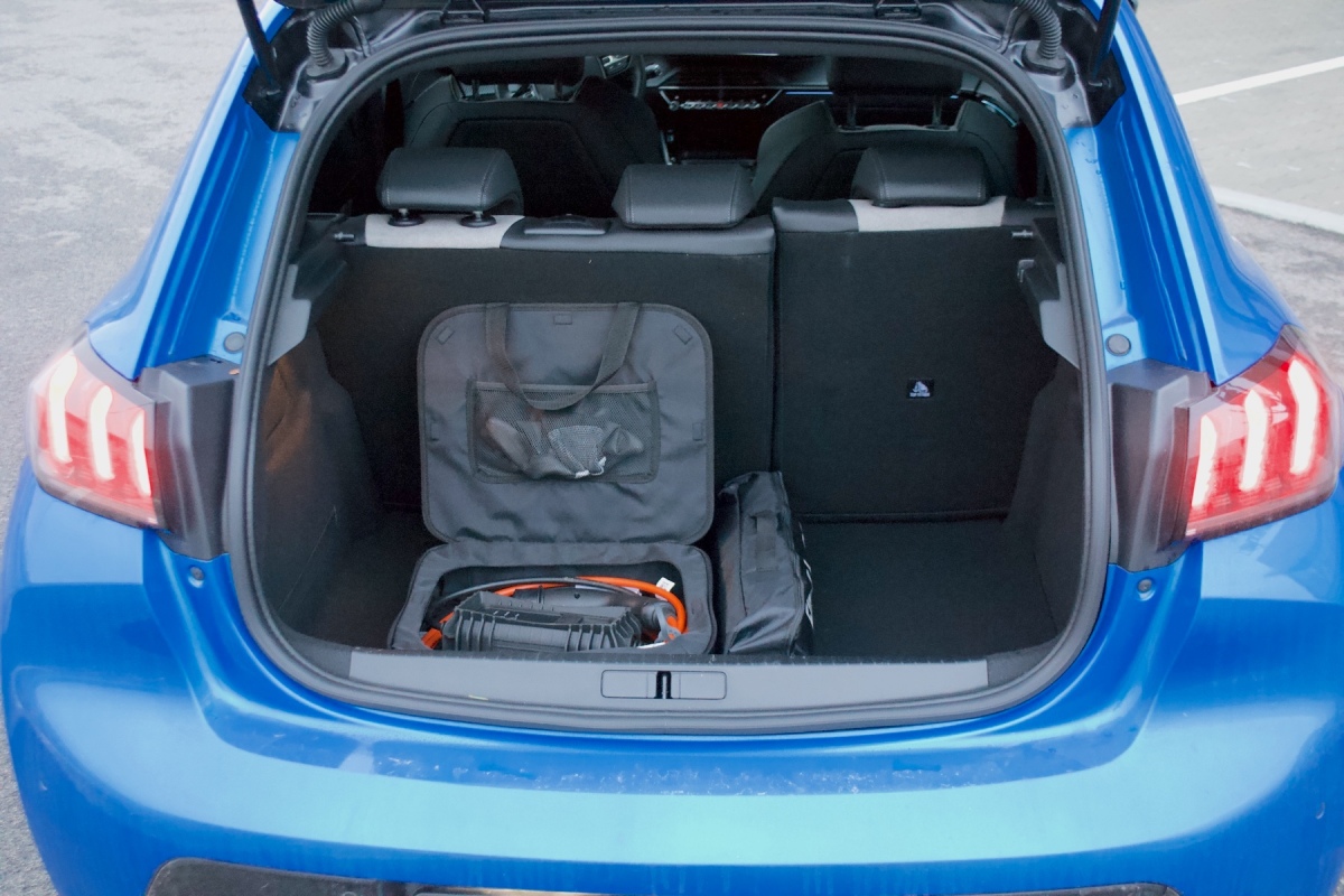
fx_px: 1456
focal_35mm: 39
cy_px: 448
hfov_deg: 49.6
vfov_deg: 34.2
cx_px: 672
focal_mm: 26
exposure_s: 1/60
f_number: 4.2
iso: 2800
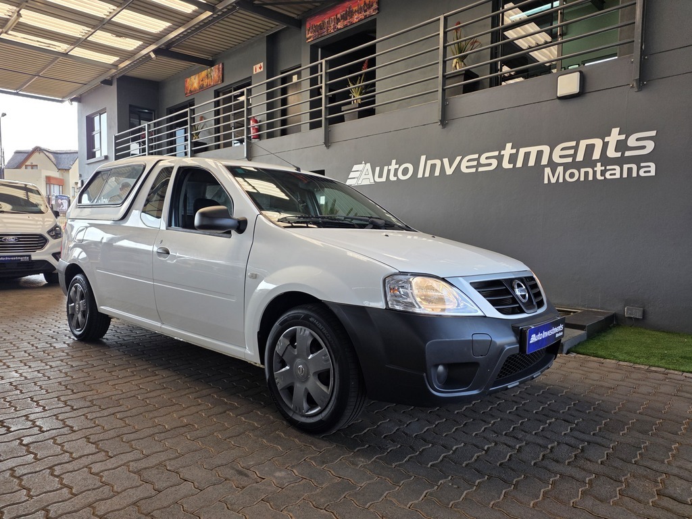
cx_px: 346
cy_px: 260
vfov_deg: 58.9
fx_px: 460
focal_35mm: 23
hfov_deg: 73.9
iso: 40
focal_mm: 6.25
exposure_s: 1/180
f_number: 1.7
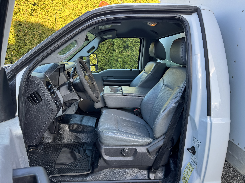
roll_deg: -1.7
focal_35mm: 24
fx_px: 170
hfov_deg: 71.6
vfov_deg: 56.8
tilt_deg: -15.4
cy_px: 92
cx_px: 122
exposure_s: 1/143
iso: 64
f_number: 1.78
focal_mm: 6.76
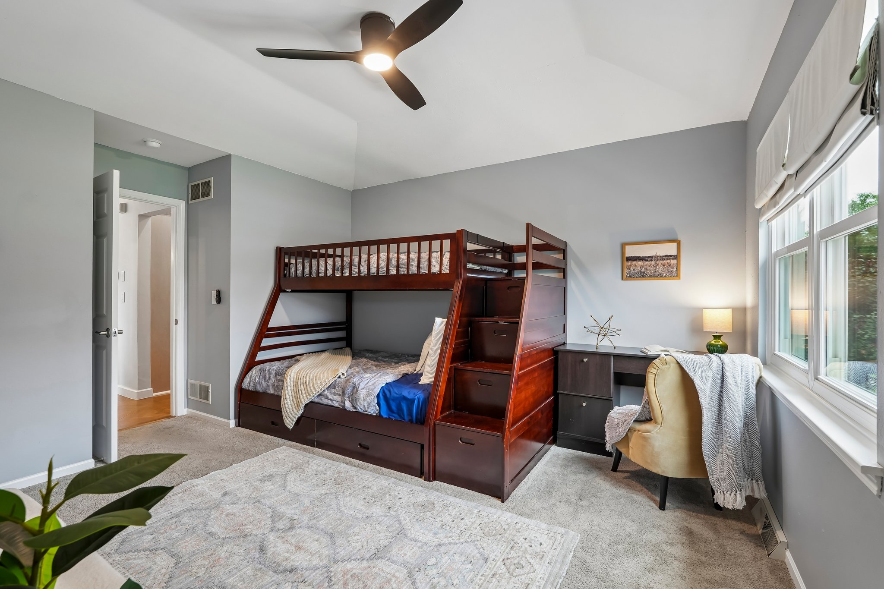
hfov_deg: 96.7
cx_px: 442
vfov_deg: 73.7
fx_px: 393
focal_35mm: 16
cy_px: 294
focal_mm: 16
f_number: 7.1
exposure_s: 1/6
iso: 320
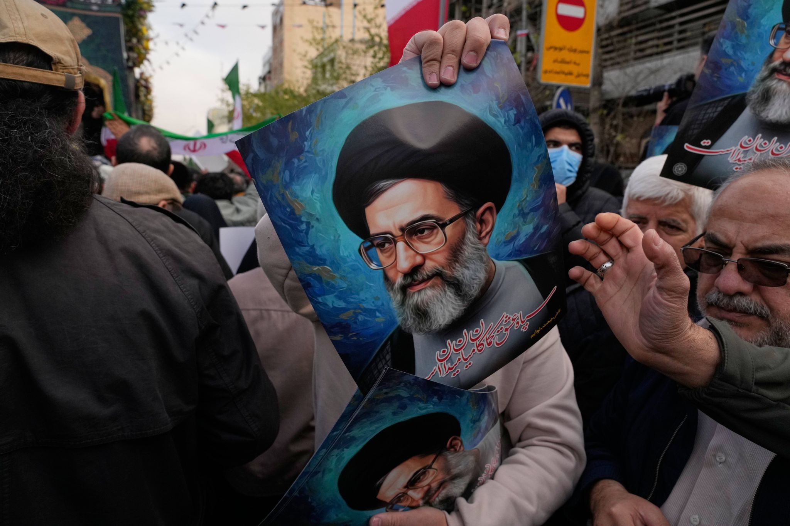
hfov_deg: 73.7
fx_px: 527
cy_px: 263
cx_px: 395
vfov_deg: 53.1
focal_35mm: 24
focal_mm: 24
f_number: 7.1
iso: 1000
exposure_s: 1/1250
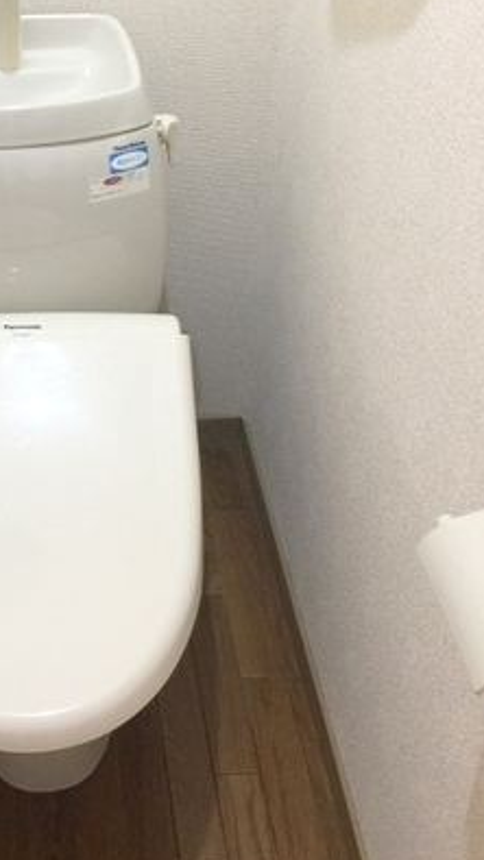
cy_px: 320
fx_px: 1096
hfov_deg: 23.8
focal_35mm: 48
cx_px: -2
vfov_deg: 42.6
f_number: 2.2
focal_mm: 4.15
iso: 80
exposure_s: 1/15
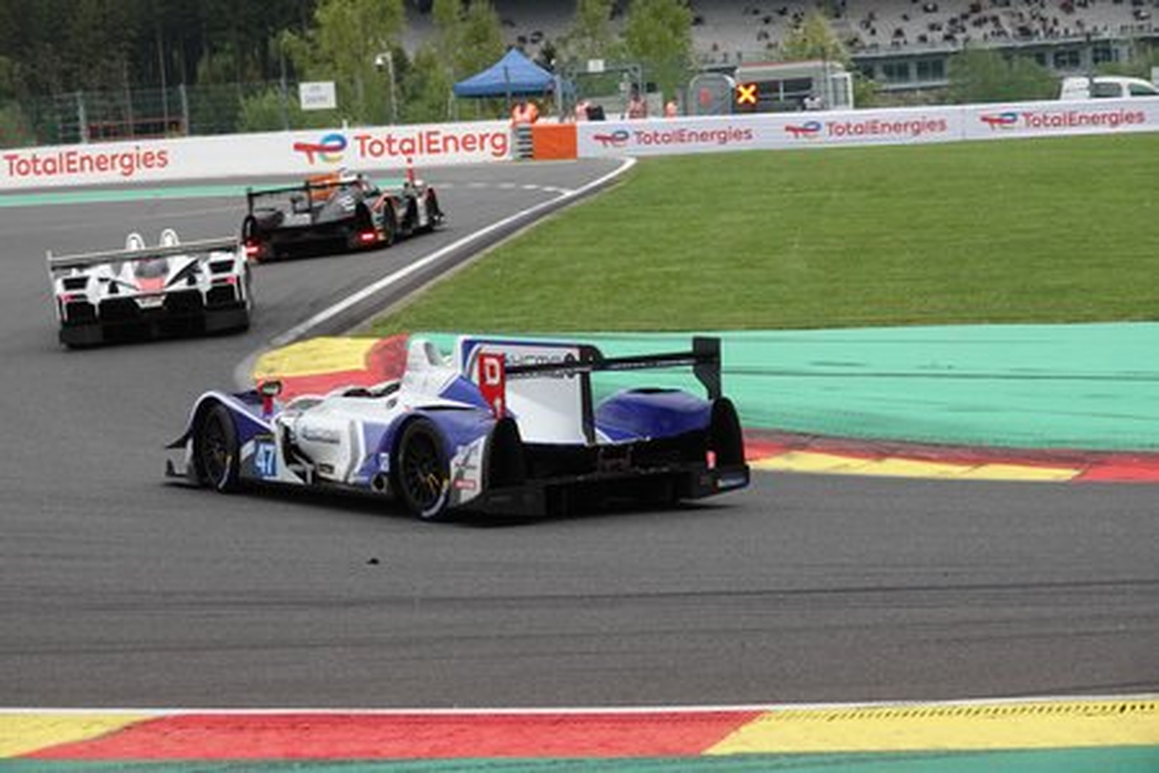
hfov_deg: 19.1
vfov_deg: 12.8
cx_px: 580
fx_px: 3445
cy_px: 386
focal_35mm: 107
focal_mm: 39.42
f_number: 4
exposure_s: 1/800
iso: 250
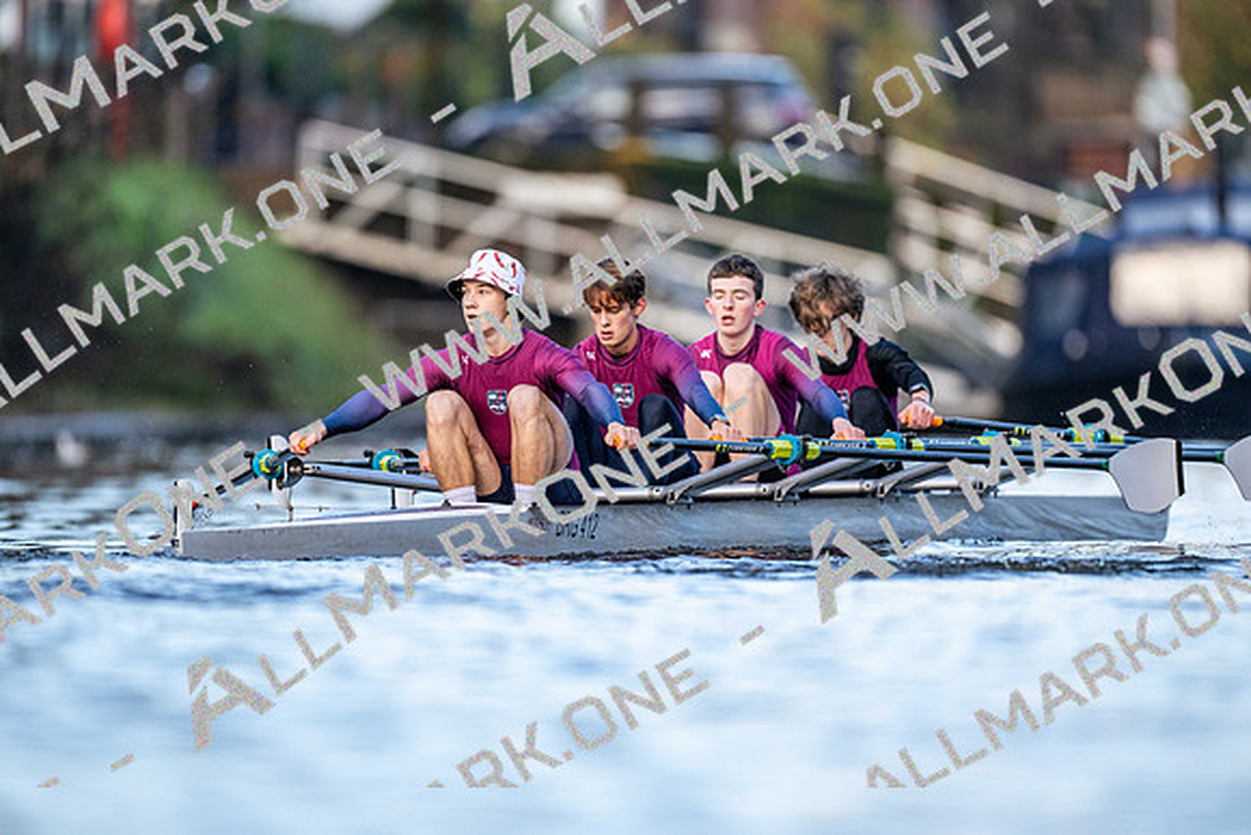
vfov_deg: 2.3
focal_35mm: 600
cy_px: 418
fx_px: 20854
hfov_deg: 3.4
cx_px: 626
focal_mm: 600
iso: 1600
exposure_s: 1/2500
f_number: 4
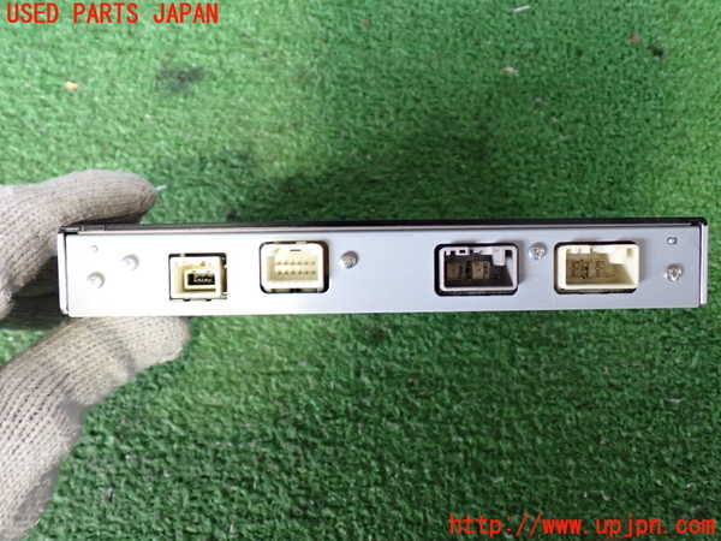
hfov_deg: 56.8
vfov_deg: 44.2
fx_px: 667
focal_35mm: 32
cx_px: 360
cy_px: 270
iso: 400
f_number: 2.4
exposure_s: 1/30
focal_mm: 5.79
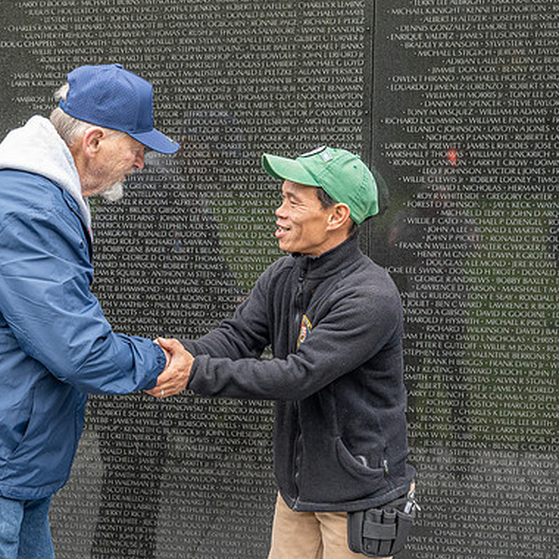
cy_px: 307
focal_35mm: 76
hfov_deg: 22.3
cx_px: 76
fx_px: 1389
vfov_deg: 22.8
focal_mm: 41
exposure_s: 1/400
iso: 1800
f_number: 8
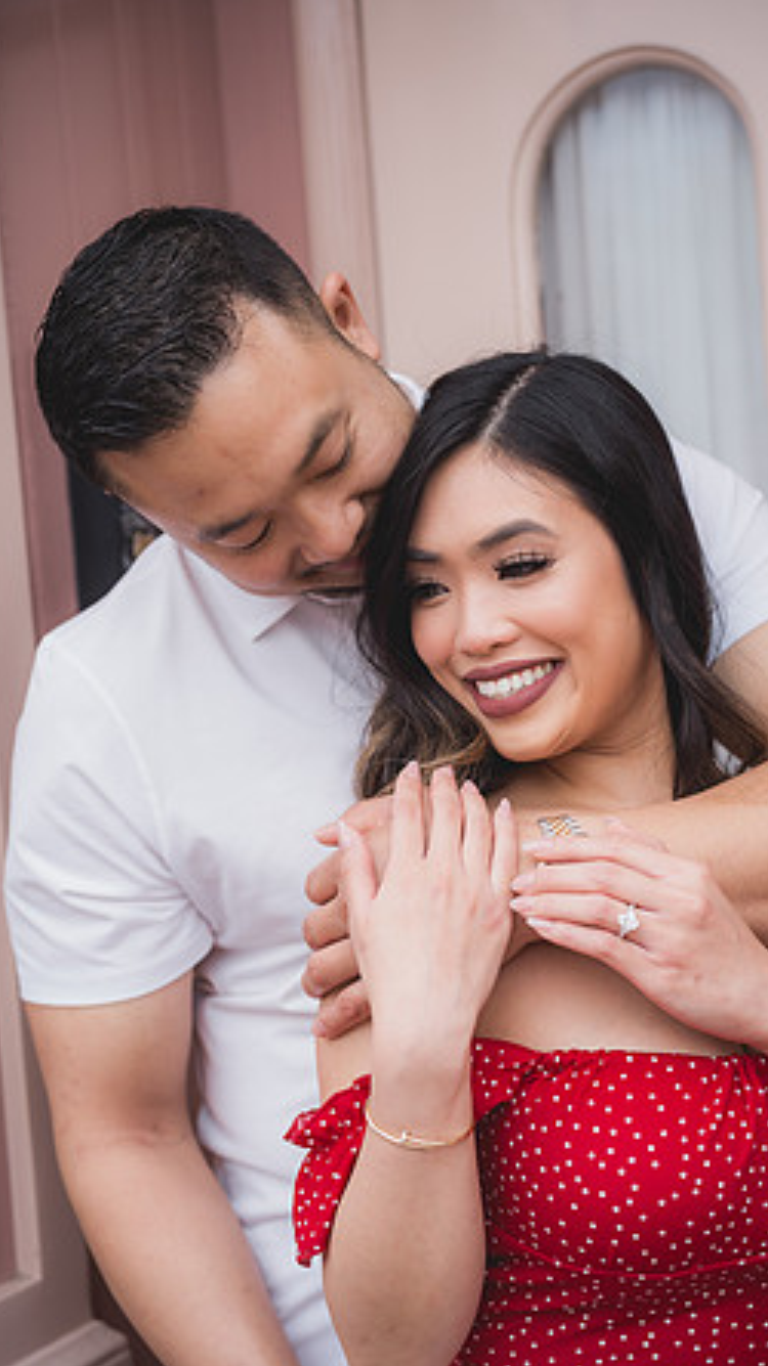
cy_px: 681
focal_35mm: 53
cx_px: 442
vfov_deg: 39.2
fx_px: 1921
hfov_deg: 22.6
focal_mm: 50
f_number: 2.8
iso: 250
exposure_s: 1/500
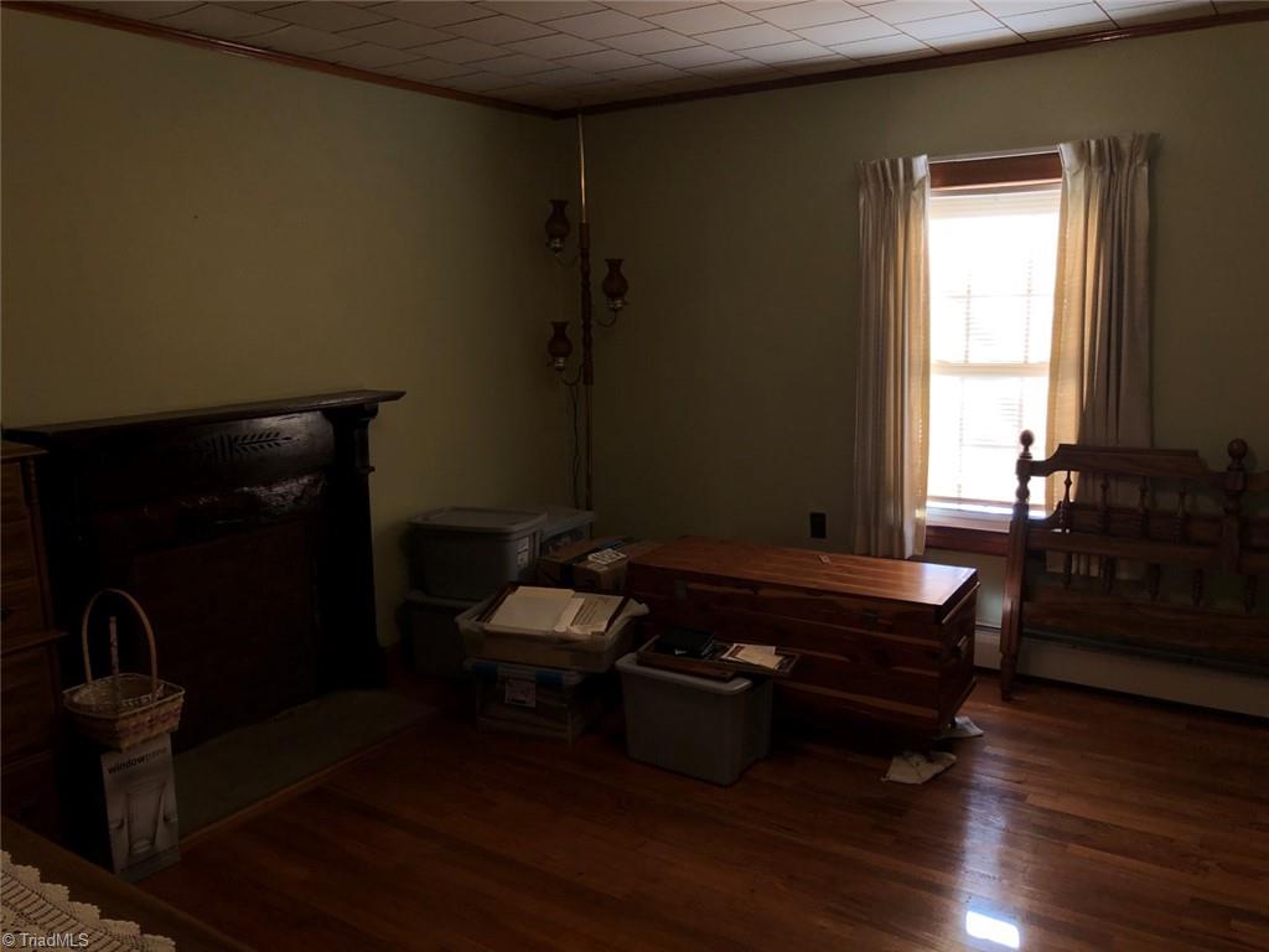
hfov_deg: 63.4
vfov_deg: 49.7
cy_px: 476
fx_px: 1026
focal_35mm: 28
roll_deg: +1.3
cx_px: 634
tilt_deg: -8.8
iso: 20
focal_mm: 4
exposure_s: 1/36
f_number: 1.8
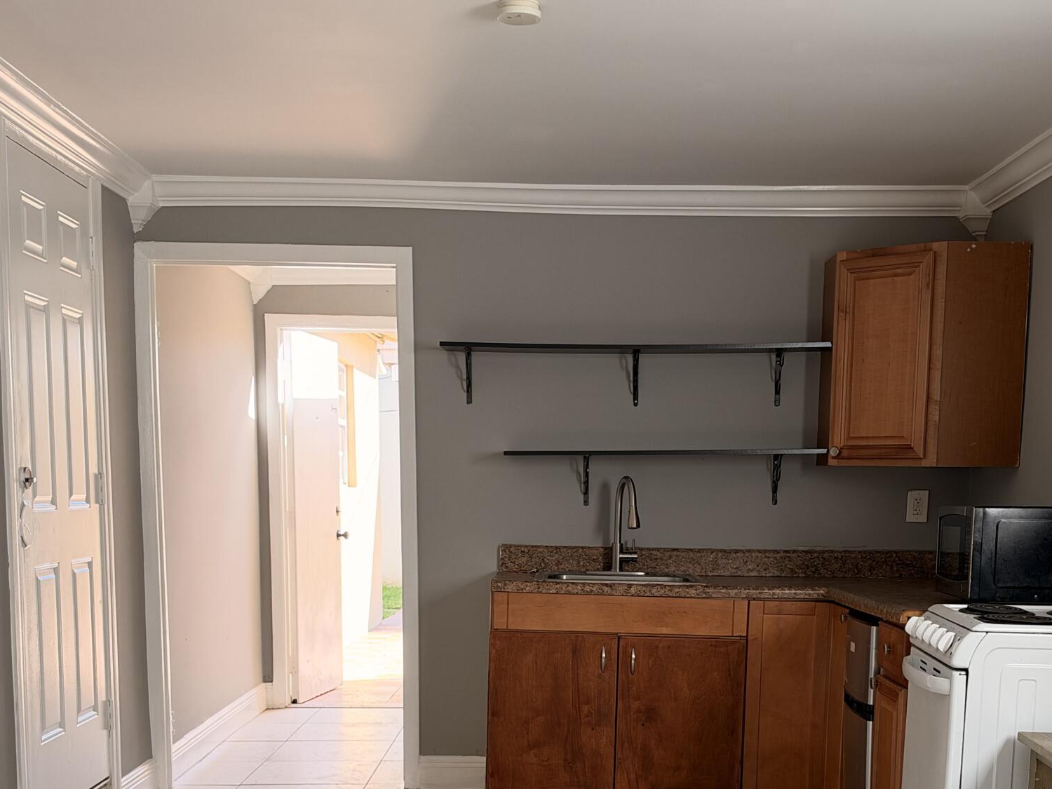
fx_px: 1459
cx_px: 601
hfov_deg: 39.6
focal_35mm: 48
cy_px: 656
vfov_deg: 29.4
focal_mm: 6.93
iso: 80
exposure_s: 1/185
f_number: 1.8
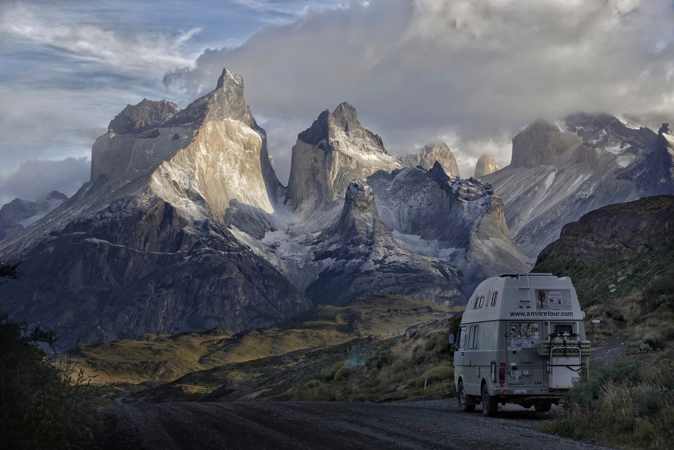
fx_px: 1516
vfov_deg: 16.9
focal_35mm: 81
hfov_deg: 25.1
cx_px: 337
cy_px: 225
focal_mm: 29.69
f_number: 4
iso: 100
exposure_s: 1/400
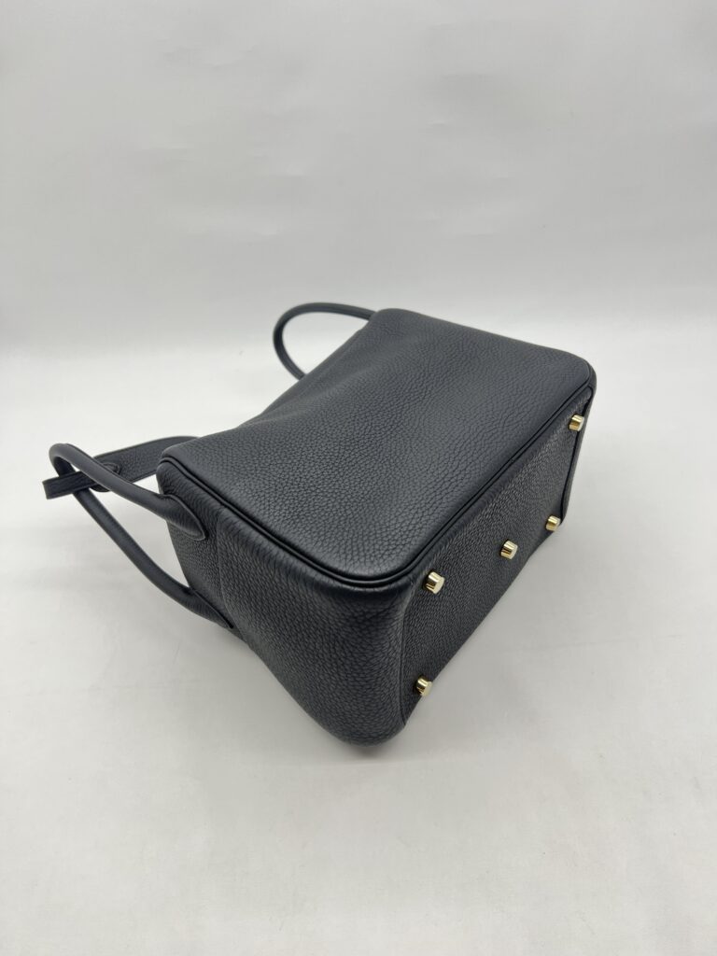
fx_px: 718
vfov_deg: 67.3
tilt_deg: -39.5
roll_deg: +3.4
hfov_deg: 53.1
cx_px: 358
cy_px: 478
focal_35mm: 26
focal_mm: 5.7
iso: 32
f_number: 1.5
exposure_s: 1/100
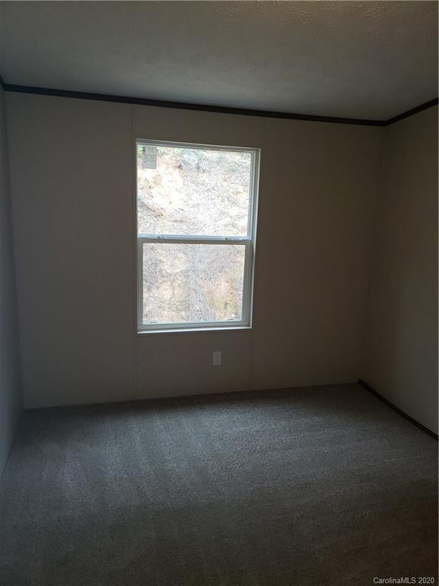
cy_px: 293
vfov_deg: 67.3
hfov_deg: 53.1
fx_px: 440
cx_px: 220
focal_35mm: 26
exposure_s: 1/30
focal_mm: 4.3
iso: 100
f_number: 2.4
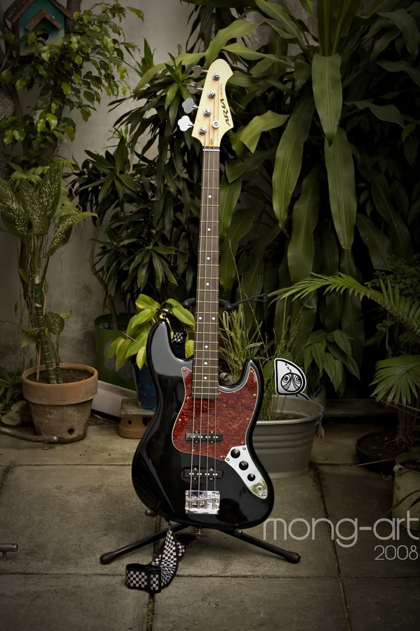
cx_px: 210
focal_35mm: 82
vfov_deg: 24.6
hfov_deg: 16.5
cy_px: 316
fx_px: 1446
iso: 400
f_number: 8
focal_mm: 55
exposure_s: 1/60
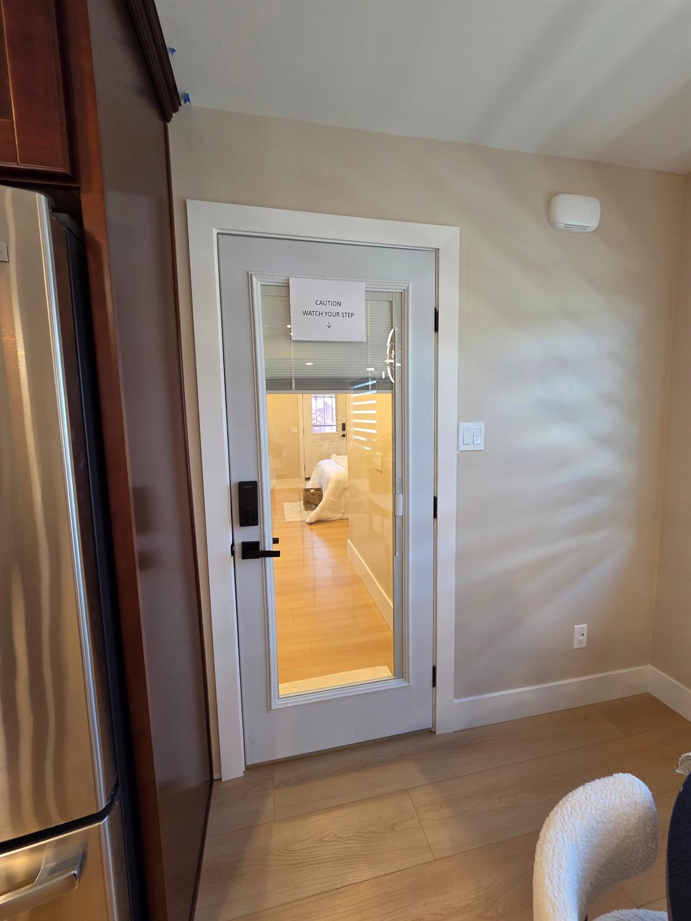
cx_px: 346
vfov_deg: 106.2
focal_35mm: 13
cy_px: 460
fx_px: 346
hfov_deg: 89.9
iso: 250
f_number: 2.2
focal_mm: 2.2
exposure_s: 1/60
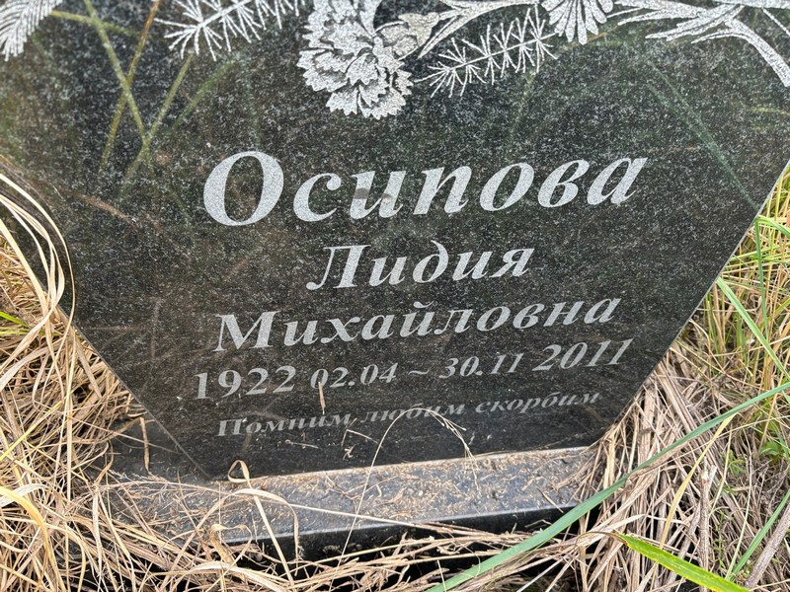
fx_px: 593
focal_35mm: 26
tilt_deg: -43.7
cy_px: 296
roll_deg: -1.0
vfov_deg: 53.1
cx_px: 395
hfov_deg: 67.3
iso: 125
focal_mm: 5.96
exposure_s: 1/121
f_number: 1.6
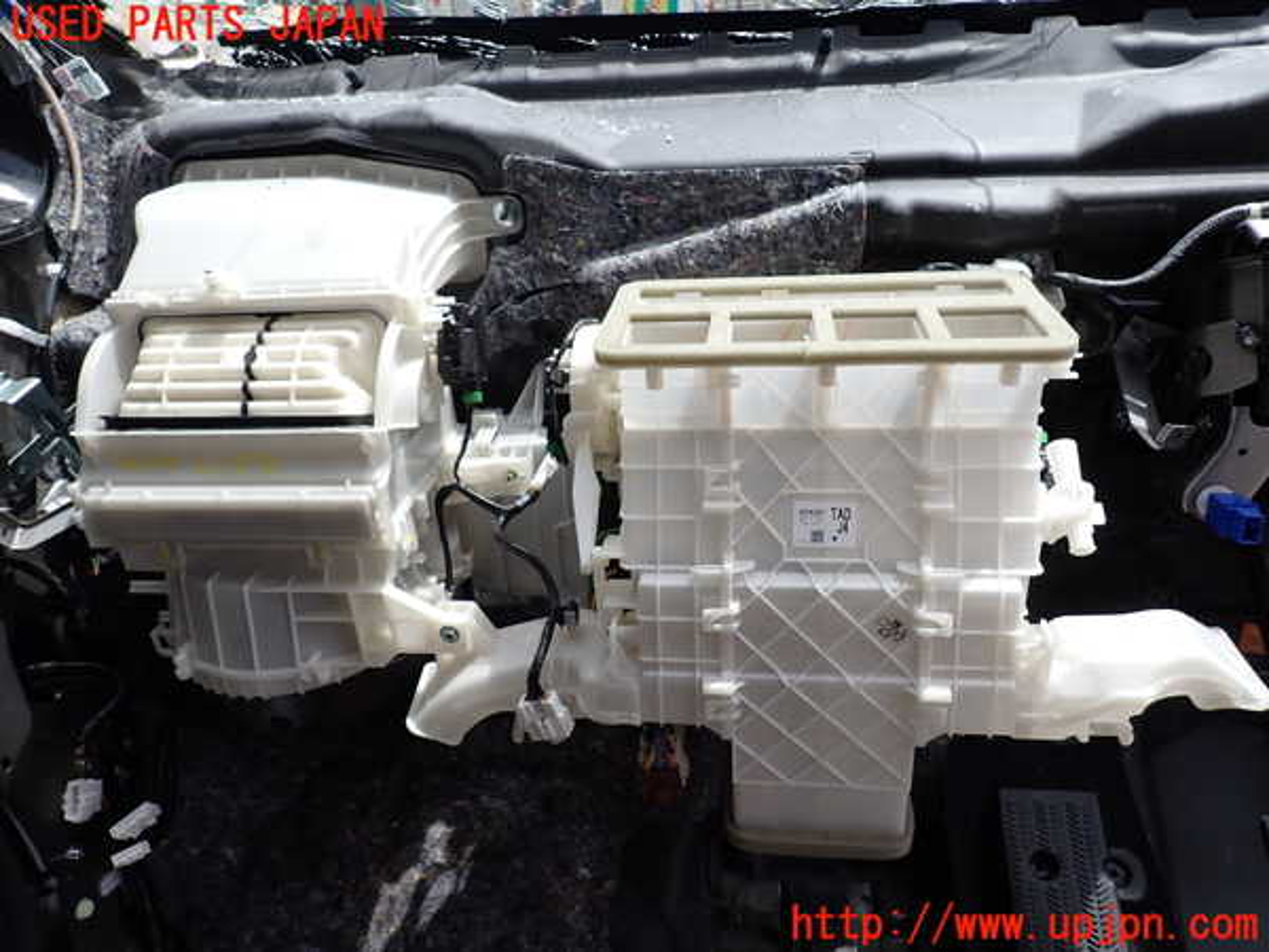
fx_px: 916
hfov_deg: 69.4
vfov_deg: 54.9
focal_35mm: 25
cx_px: 634
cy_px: 476
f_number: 2.8
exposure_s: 1/500
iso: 100
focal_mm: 4.5
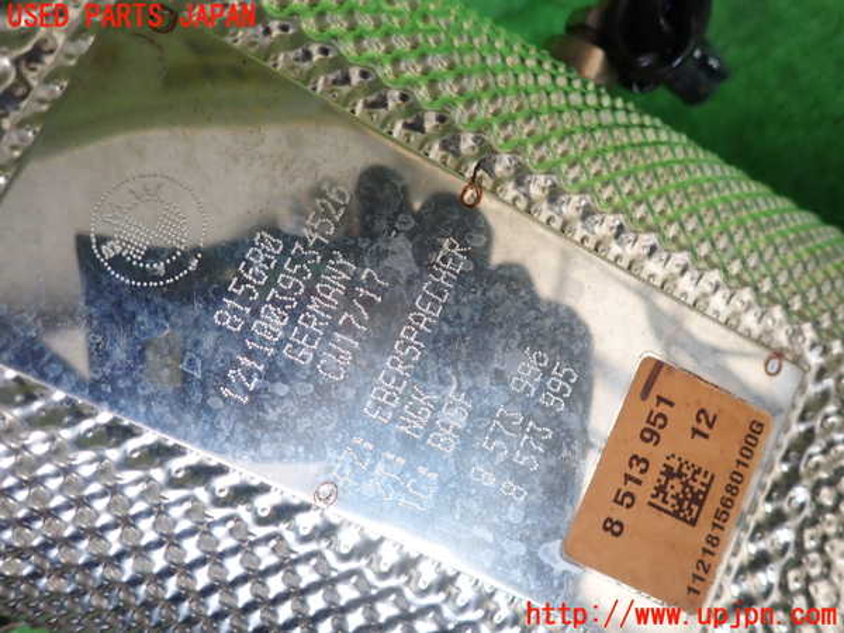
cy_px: 316
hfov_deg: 69.4
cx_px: 422
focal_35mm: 25
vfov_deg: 54.9
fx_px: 610
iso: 200
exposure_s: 1/60
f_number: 2
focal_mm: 4.5
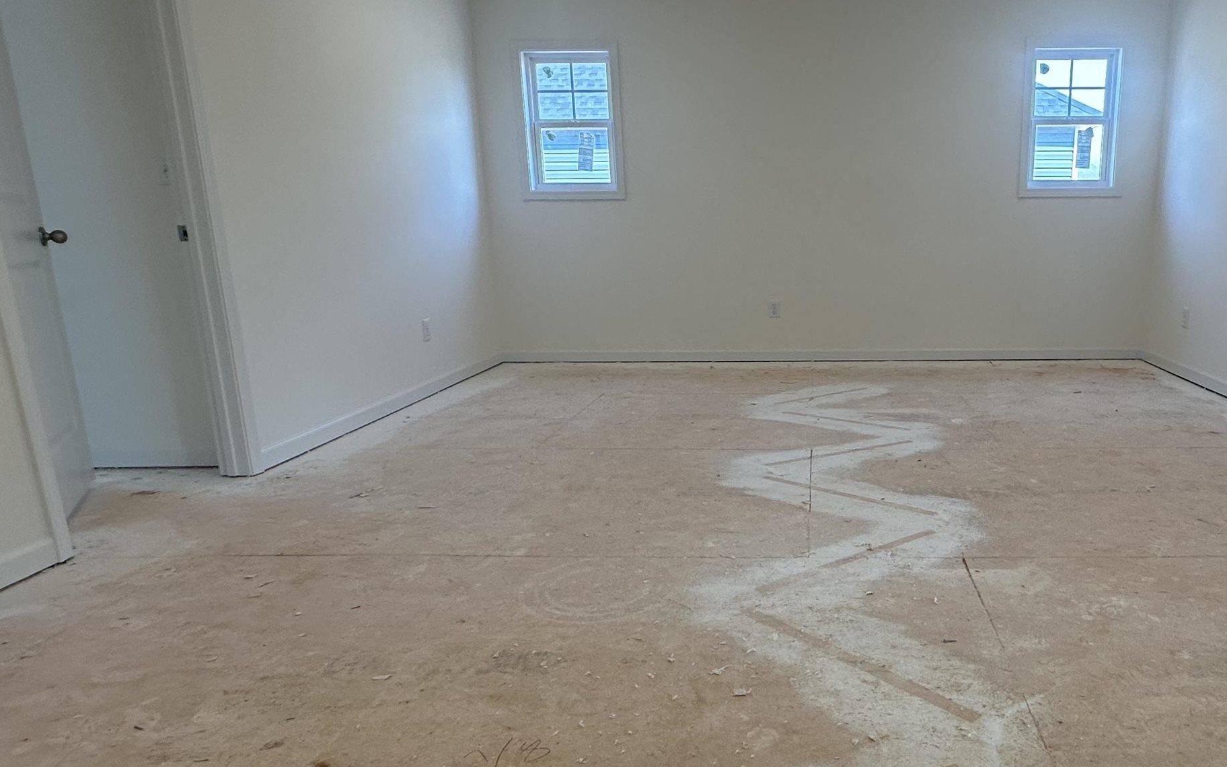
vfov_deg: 49.2
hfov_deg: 70.5
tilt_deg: -12.8
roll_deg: +0.4
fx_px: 836
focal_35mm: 25
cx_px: 817
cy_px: 420
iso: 100
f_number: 2.2
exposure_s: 1/120
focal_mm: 2.22
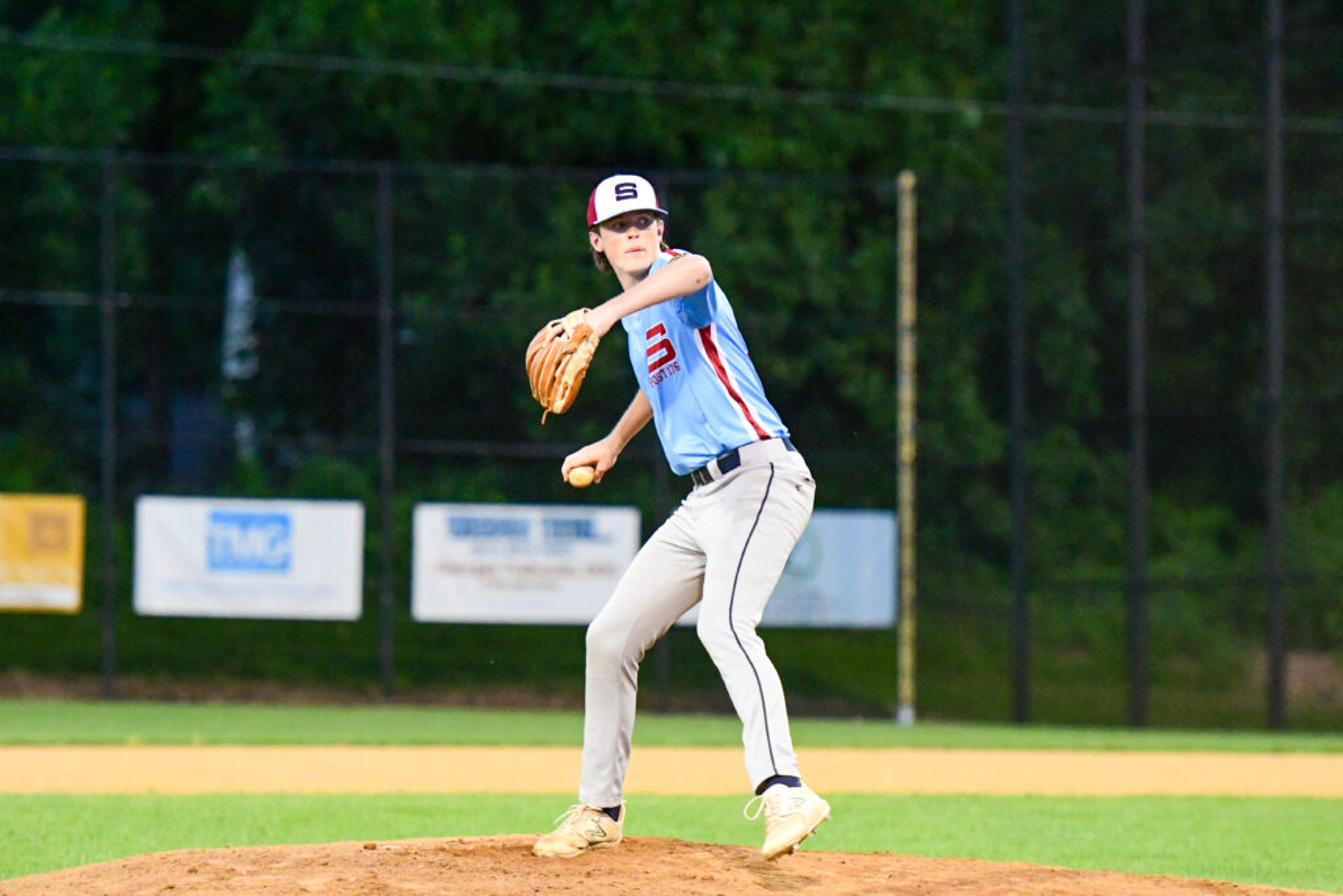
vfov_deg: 5.9
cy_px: 448
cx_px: 672
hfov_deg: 8.9
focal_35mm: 232
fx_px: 8674
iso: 8000
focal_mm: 155
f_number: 2.8
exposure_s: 1/1250
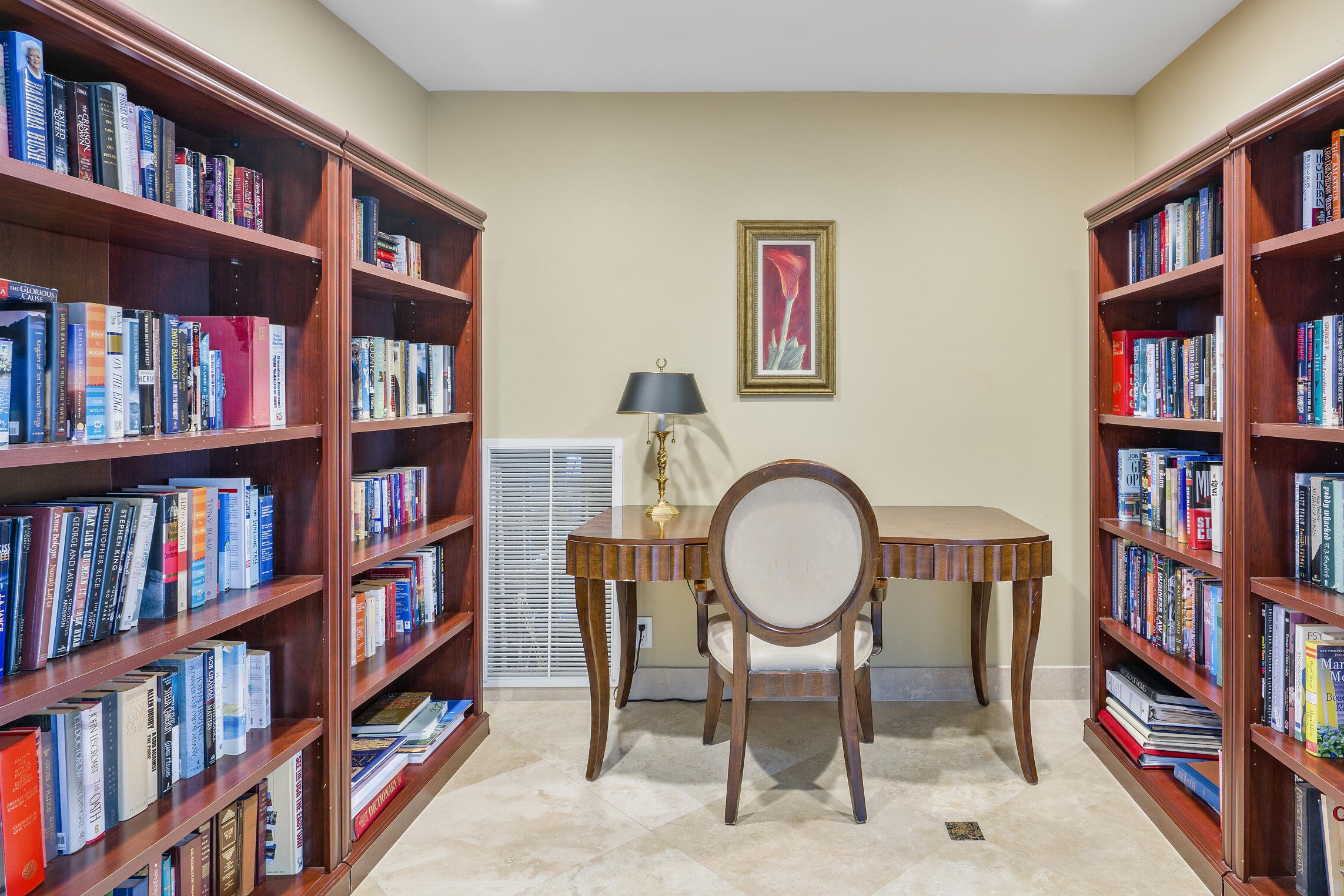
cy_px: 378
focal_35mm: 21
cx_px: 790
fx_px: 784
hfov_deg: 80.5
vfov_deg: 59.2
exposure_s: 1
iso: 250
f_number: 9.5
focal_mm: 16
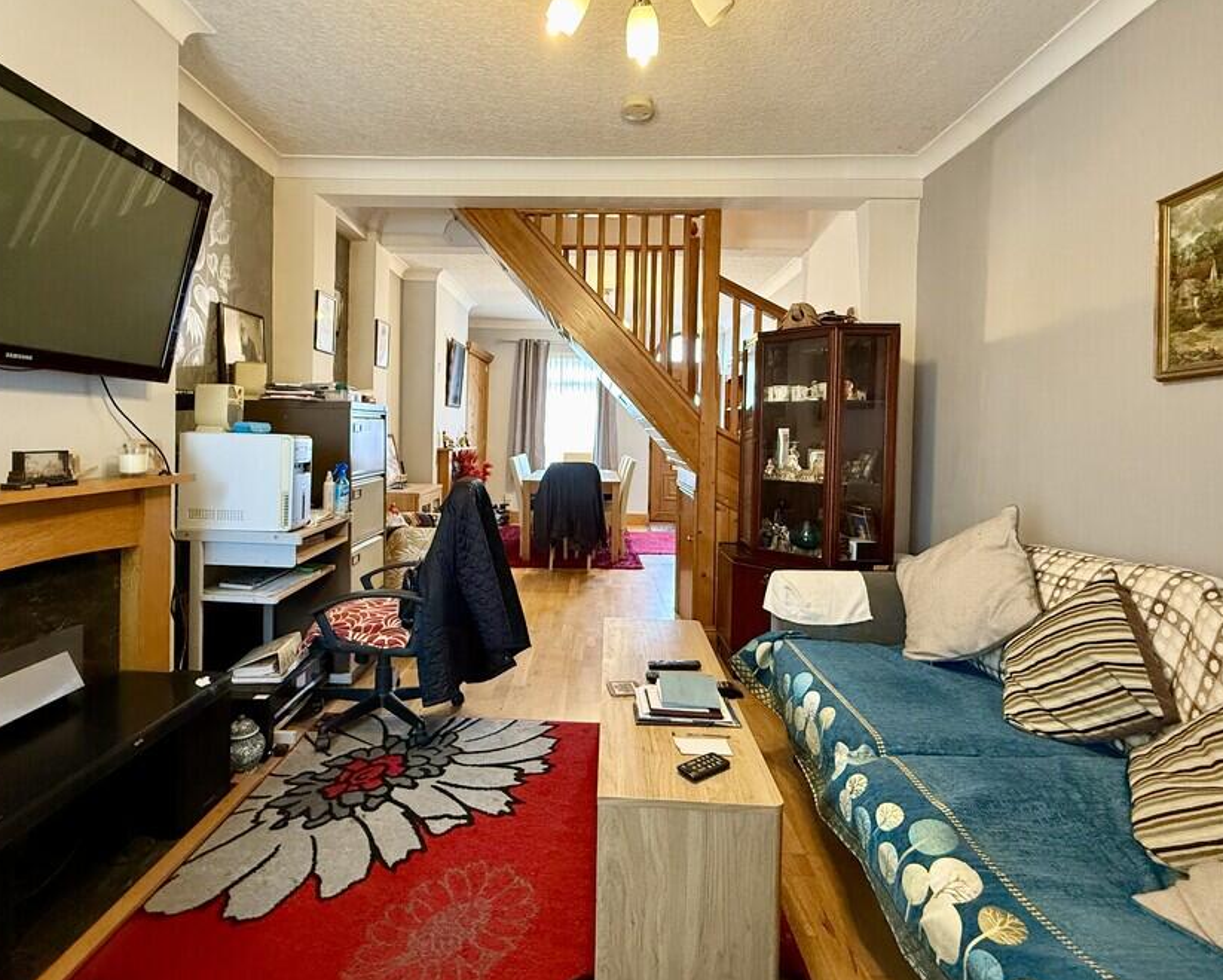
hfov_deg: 89.5
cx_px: 574
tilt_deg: -1.2
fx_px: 616
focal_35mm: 17
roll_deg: -1.4
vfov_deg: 76.8
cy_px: 446
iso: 640
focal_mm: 2.22
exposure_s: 1/50
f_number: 2.2
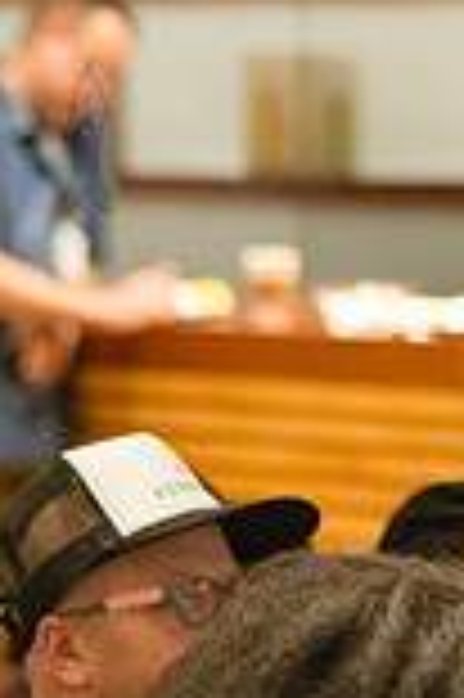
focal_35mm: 345
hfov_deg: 3.9
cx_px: -788
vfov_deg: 6.0
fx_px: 6684
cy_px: 790
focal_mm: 92
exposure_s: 1/200
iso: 4000
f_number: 2.8
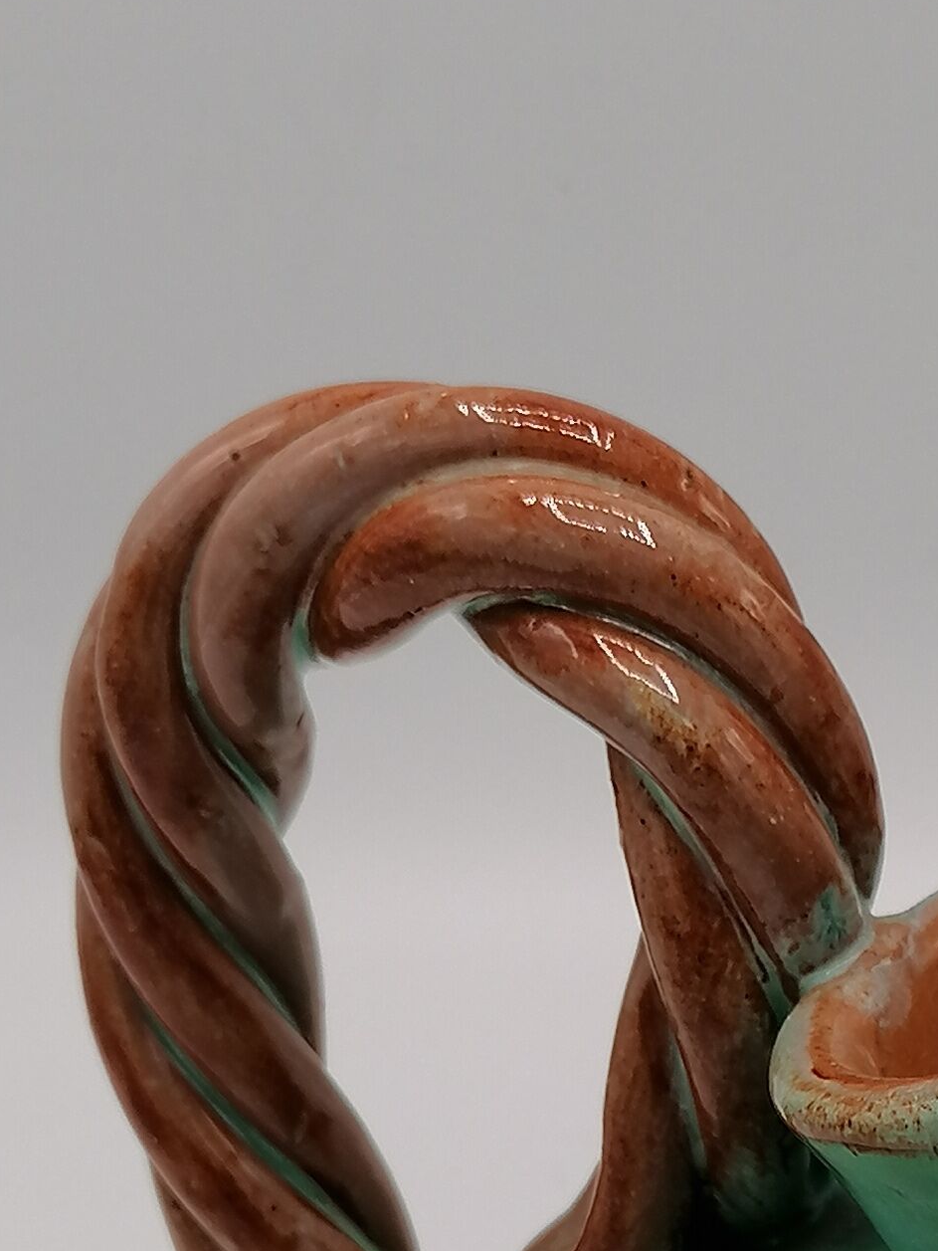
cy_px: 1467
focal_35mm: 105
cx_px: 988
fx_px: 3793
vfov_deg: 17.9
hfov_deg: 13.8
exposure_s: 1/404
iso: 50
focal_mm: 4.75
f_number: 1.8
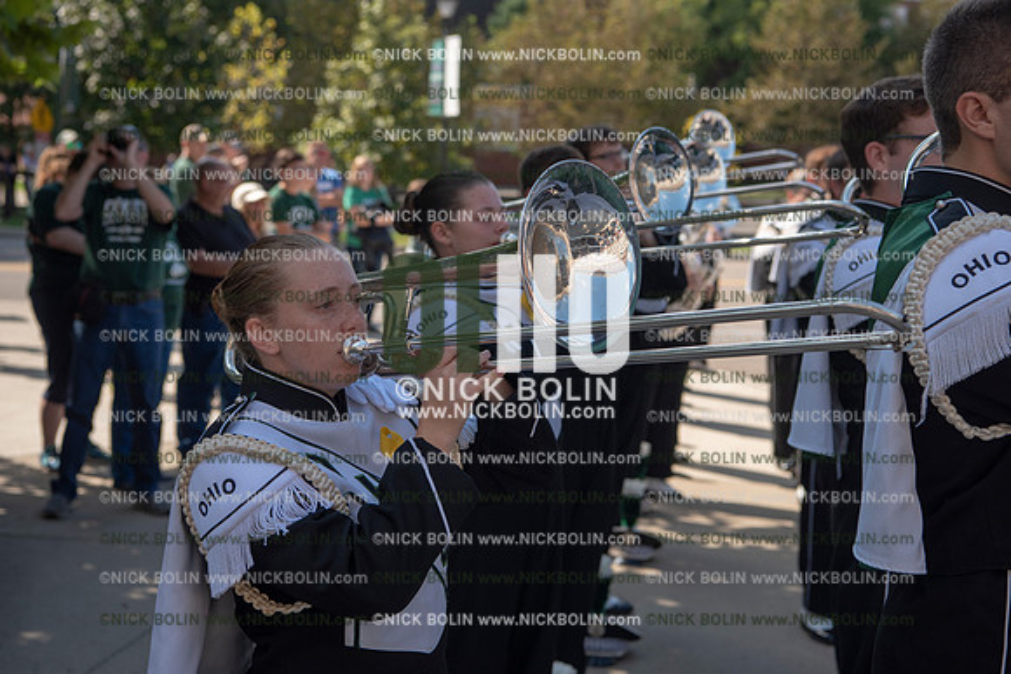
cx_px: 506
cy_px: 337
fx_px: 1629
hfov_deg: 34.5
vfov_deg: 23.4
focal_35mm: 58
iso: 400
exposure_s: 1/1250
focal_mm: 58
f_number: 5
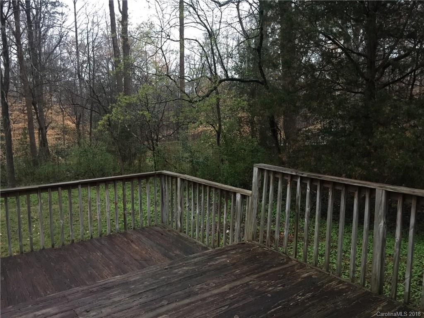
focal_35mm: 29
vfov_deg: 48.2
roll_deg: +0.8
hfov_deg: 61.7
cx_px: 212
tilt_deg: -5.5
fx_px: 355
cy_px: 159
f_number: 2.2
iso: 80
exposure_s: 1/4
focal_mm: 4.15
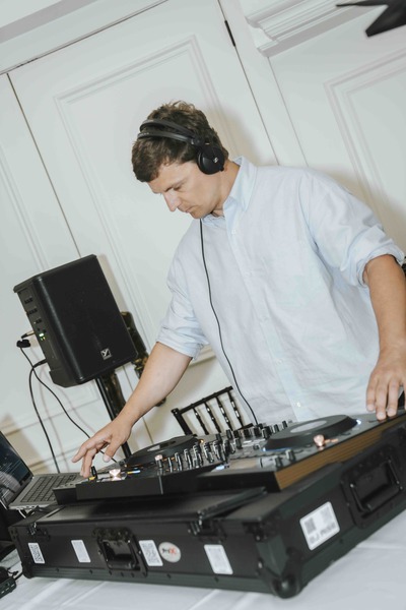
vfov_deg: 38.9
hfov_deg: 26.5
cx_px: 203
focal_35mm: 51
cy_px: 305
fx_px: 863
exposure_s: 1/160
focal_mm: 51
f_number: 2.8
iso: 400
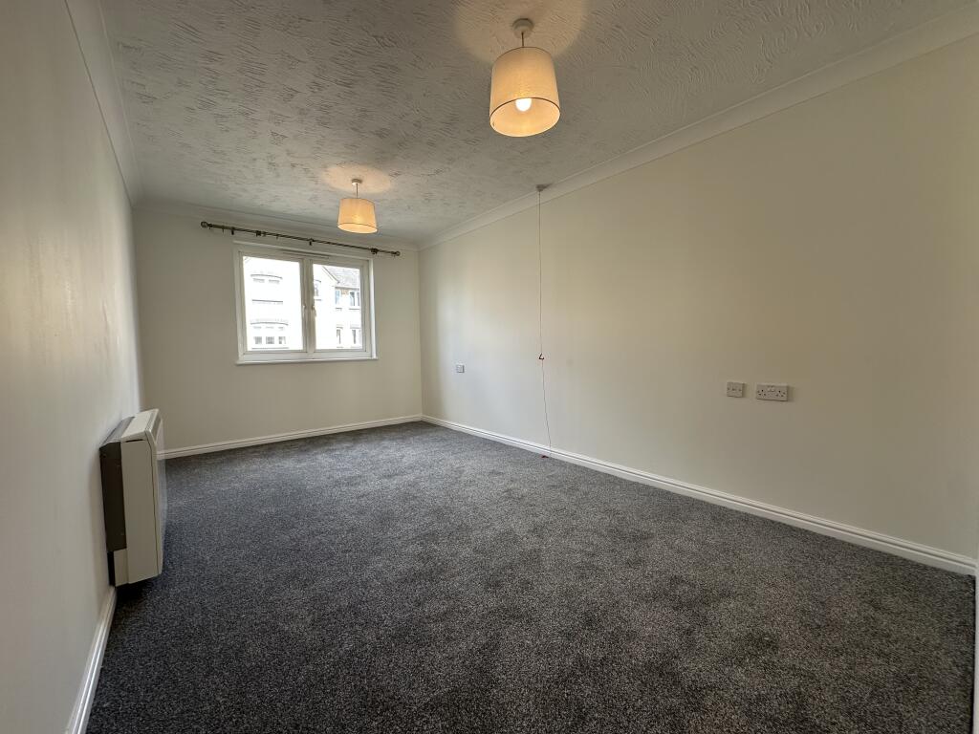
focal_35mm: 14
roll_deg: +0.1
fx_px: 396
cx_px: 490
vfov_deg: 85.7
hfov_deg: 102.1
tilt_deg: -2.6
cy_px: 367
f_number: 2.2
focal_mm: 2.22
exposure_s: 1/99
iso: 50
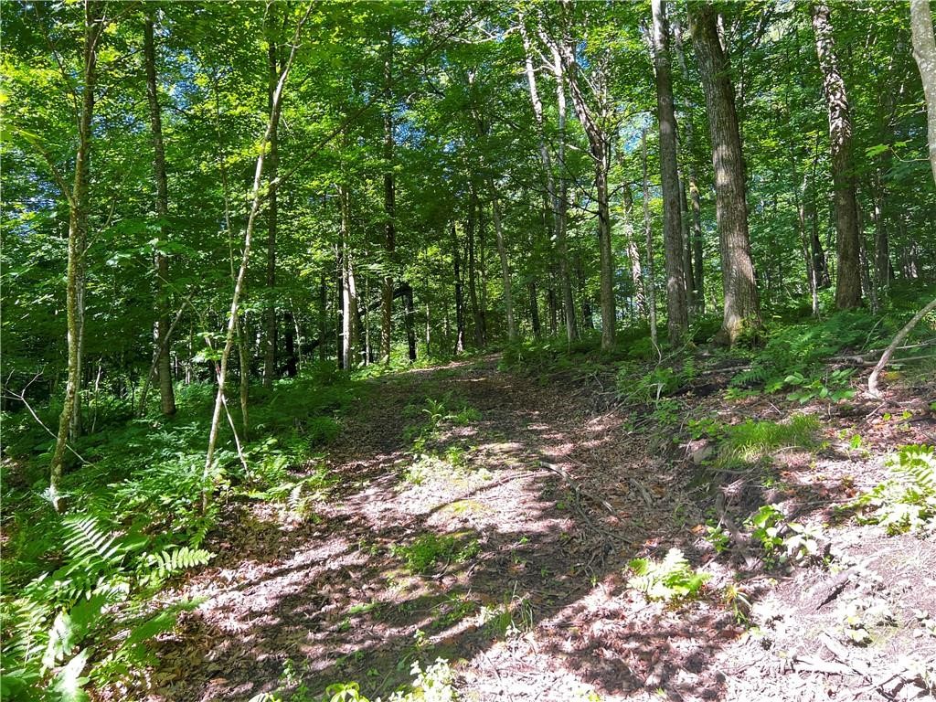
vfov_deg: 53.1
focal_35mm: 26
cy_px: 351
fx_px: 703
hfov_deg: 67.3
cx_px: 468
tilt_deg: +6.8
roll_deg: +1.0
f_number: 1.5
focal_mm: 5.7
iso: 80
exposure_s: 1/121
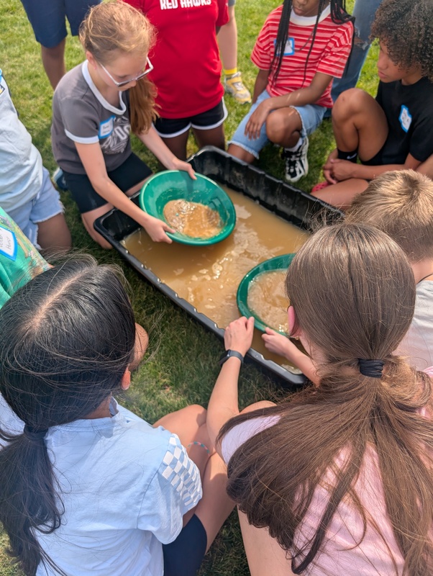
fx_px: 399
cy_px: 288
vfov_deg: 71.5
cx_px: 216
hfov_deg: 56.9
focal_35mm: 24
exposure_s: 1/515
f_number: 1.68
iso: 21
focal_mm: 6.9
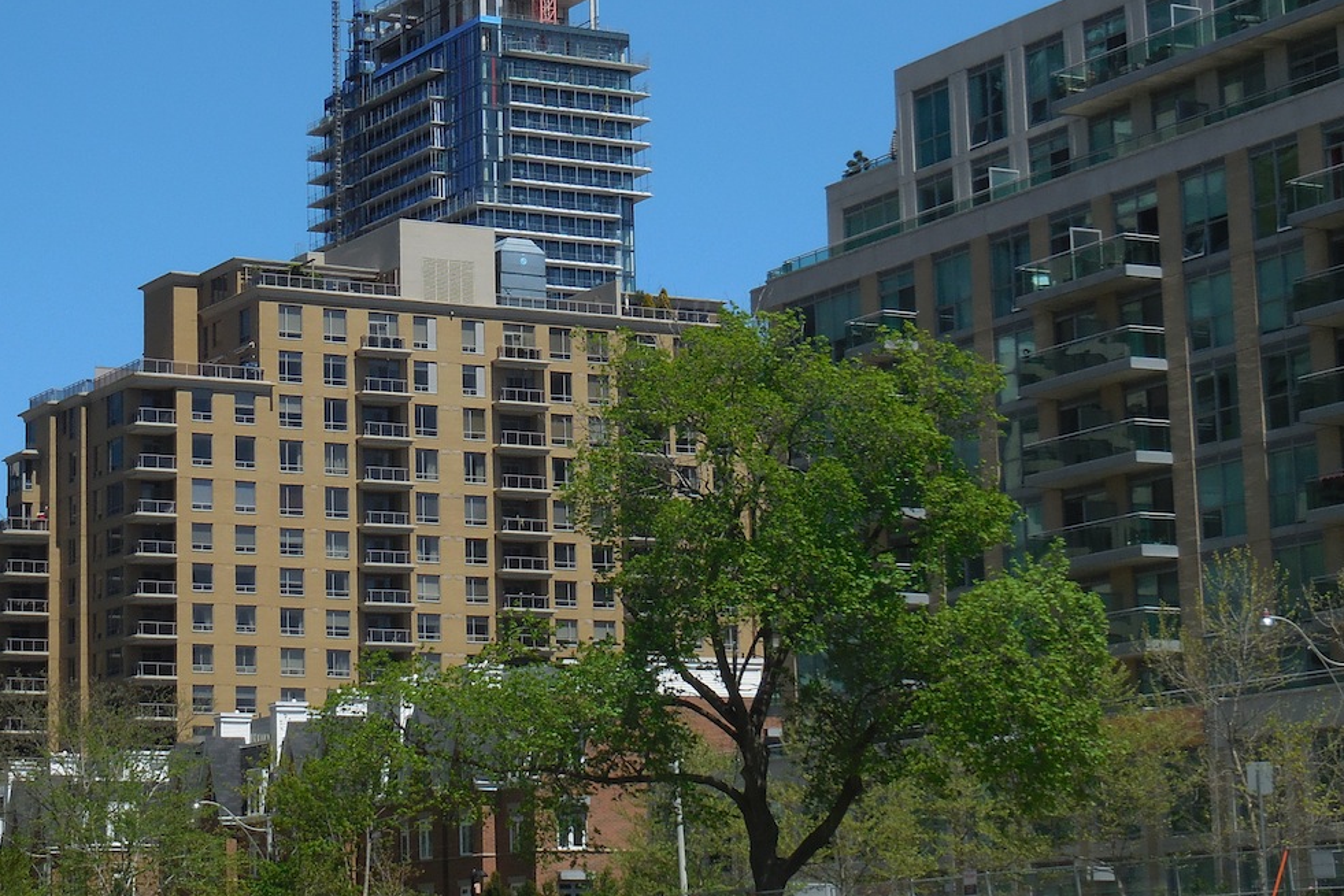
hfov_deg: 21.0
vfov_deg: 14.1
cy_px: 286
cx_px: 544
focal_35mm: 97
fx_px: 3621
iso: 125
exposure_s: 1/1250
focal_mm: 11
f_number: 4.5
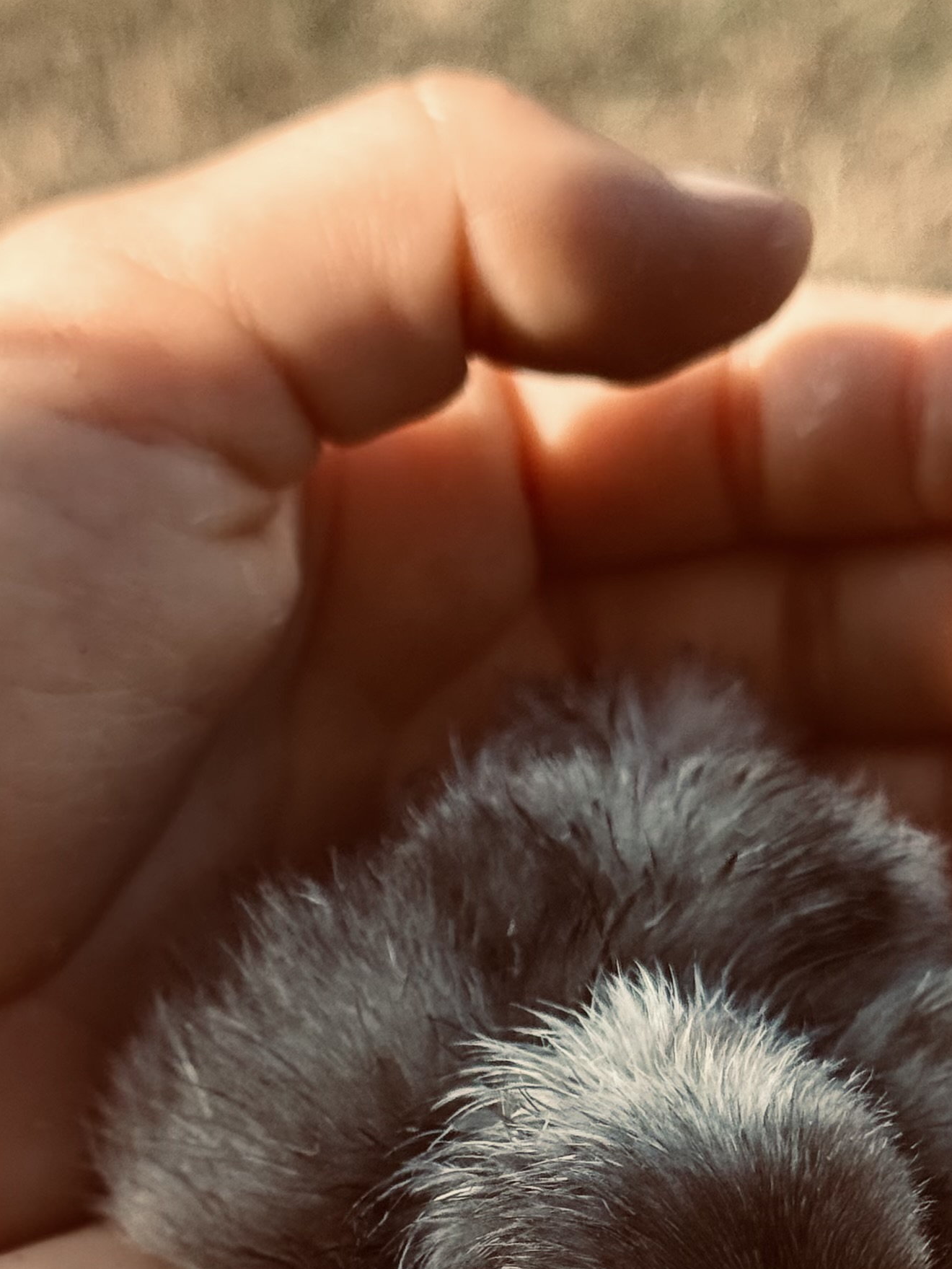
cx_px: 489
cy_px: 1266
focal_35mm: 110
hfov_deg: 13.5
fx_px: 4032
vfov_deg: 17.5
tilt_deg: -47.1
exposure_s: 1/1193
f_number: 1.78
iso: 64
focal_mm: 6.76
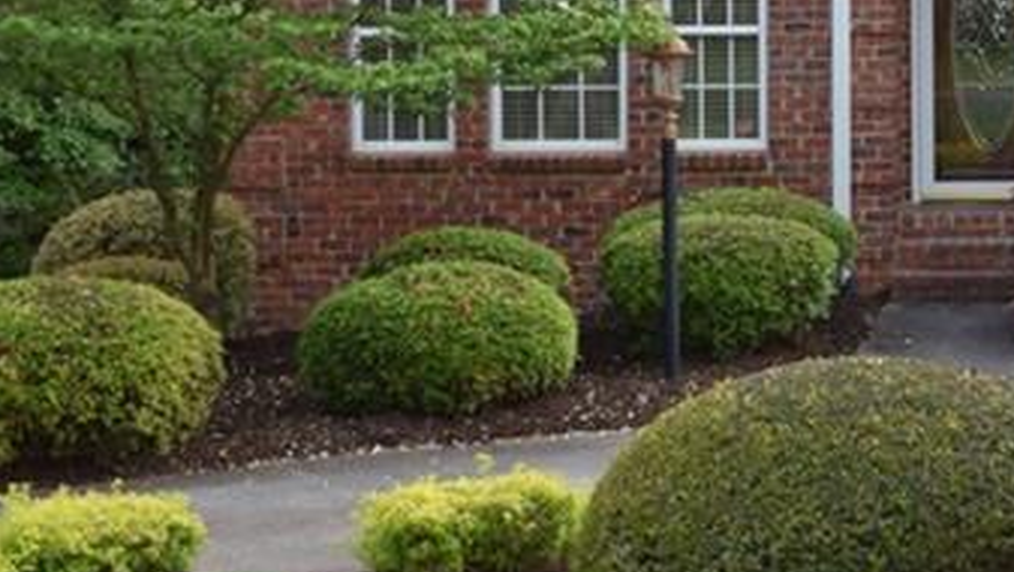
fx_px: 3336
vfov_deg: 9.7
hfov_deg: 16.3
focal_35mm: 124
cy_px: 9
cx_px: 1339
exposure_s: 1/125
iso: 360
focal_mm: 26
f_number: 5.6
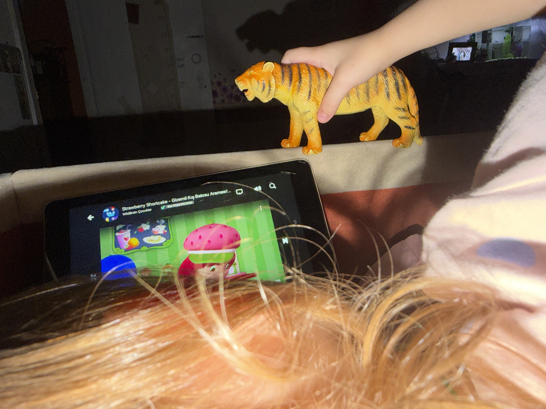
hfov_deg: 69.4
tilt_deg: -13.2
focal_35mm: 25
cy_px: 204
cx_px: 273
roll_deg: +4.5
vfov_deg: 54.9
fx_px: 394
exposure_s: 1/50
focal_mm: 2.22
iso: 32
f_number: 2.2
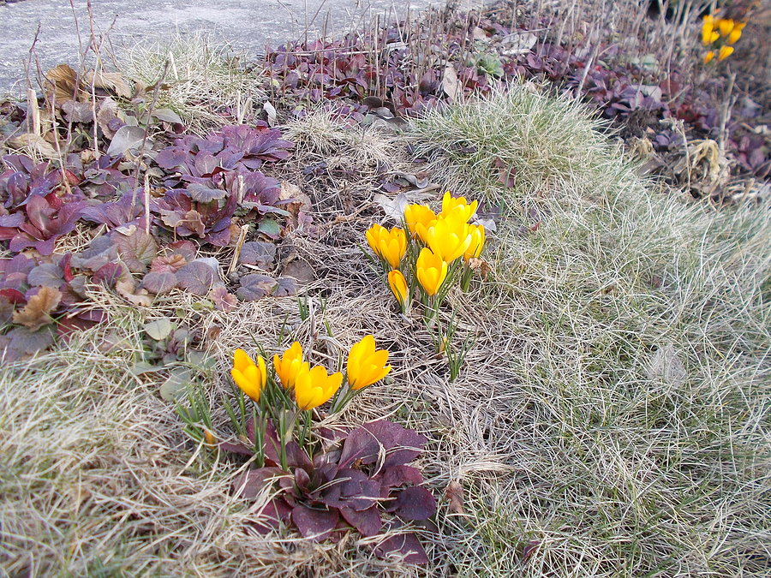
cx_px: 386
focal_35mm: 30
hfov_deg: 60.0
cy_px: 289
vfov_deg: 46.8
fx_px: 668
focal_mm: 5.3
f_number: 3.4
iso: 80
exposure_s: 1/160
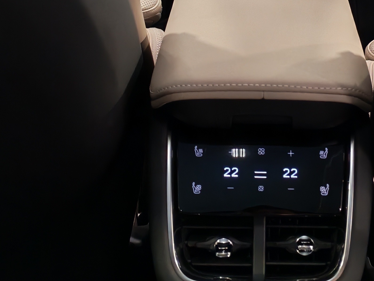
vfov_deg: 17.8
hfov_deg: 24.2
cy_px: -30
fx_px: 864
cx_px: 267
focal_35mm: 80
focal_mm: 6.12
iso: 709
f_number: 1.9
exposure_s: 1/50
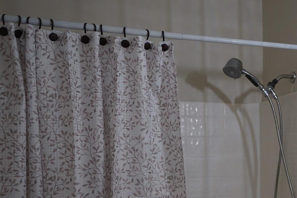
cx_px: 282
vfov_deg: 21.8
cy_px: 173
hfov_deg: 31.0
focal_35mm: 61
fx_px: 503
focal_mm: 31
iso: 640
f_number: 5.6
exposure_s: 1/60
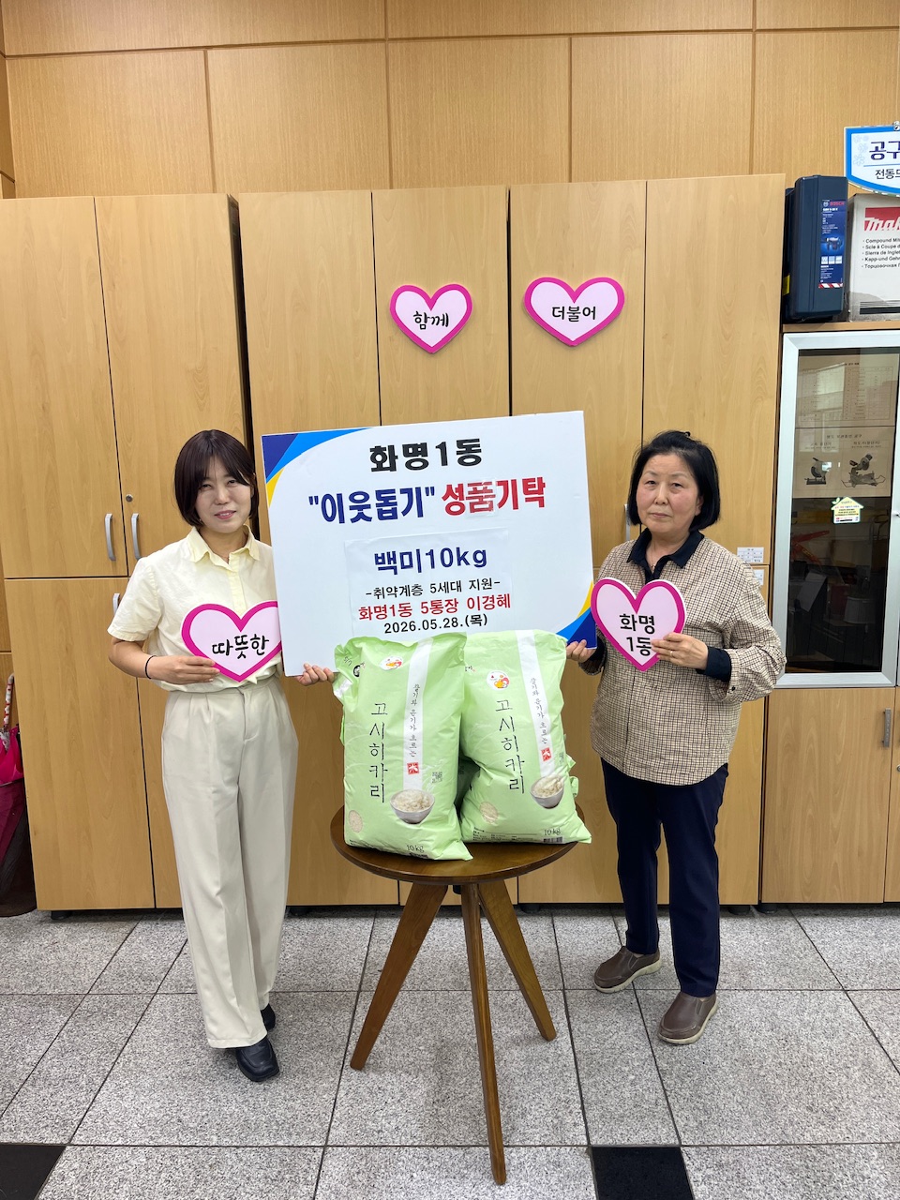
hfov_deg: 53.1
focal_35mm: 26
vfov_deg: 67.3
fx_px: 901
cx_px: 450
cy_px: 600
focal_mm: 5.1
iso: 64
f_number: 1.6
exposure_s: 1/60
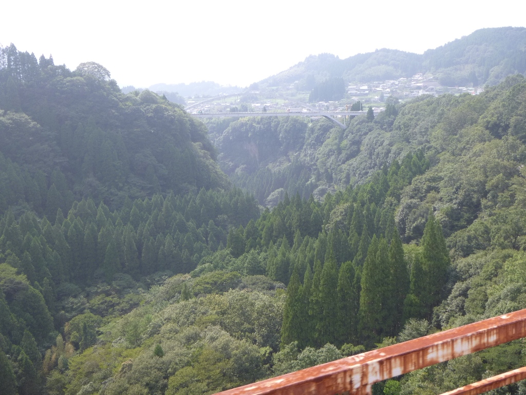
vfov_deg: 35.1
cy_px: 198
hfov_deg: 45.8
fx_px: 623
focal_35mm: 41
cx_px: 263
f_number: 4.6
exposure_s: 1/160
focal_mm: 7.3
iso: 100
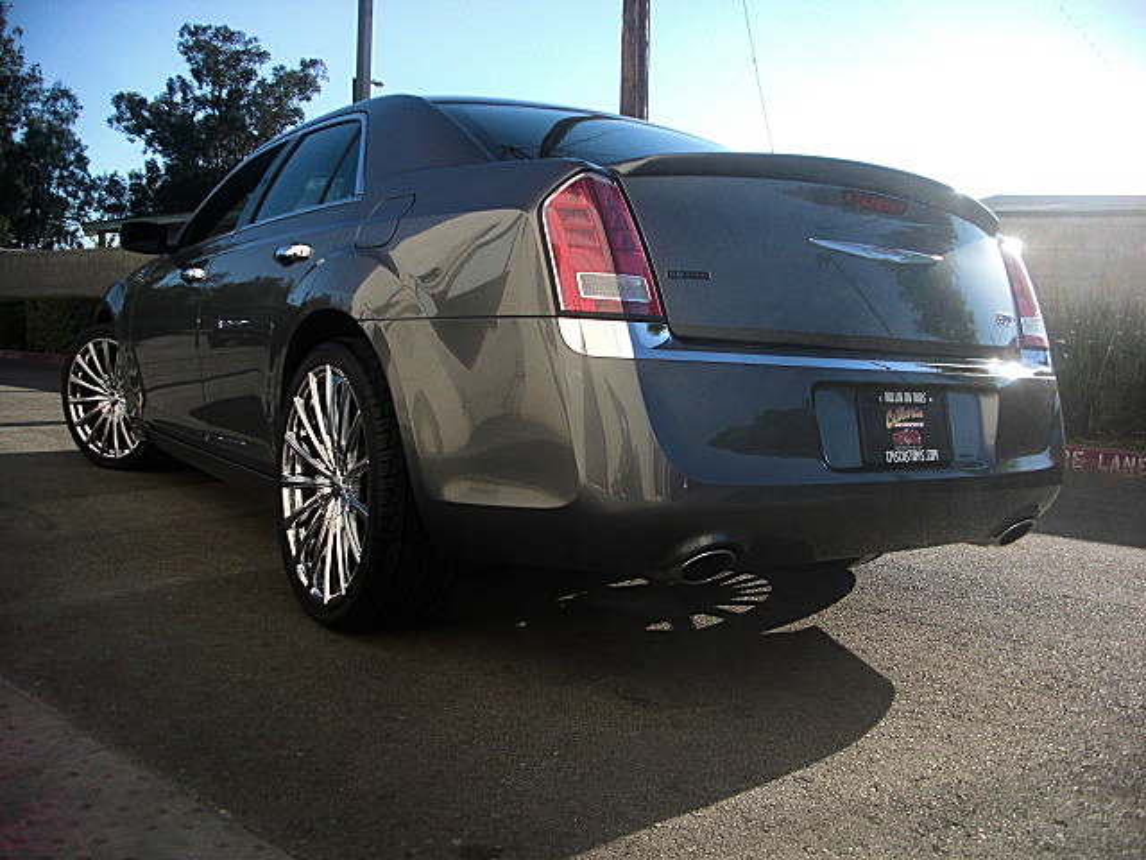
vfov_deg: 39.7
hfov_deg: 51.4
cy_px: 430
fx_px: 1192
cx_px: 573
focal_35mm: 36
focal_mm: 6.3
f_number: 2.8
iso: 50
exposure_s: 1/500
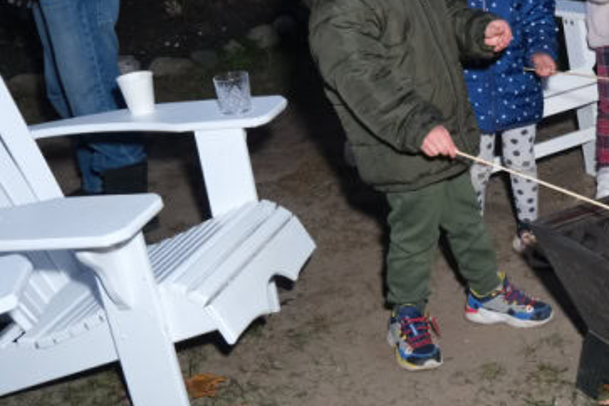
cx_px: 564
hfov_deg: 29.9
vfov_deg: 21.1
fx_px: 1083
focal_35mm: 64
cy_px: 107
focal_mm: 19.2
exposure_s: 1/60
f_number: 4
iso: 2500
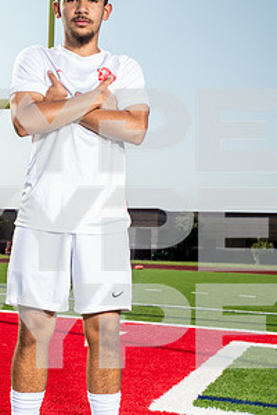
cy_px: 230
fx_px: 623
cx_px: 86
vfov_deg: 36.8
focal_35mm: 54
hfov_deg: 24.9
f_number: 6.3
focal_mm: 36
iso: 100
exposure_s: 1/400
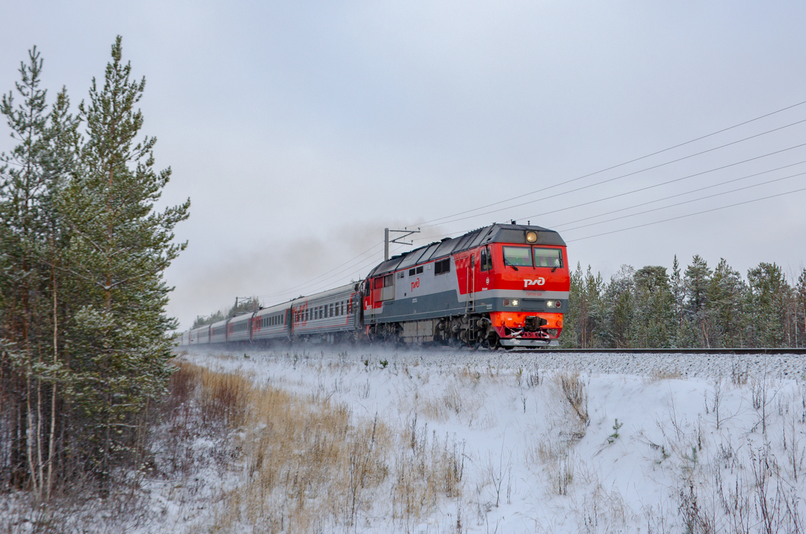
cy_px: 267
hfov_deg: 57.3
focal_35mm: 33
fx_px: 737
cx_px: 403
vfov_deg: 39.8
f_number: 9
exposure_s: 1/320
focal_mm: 22
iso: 400
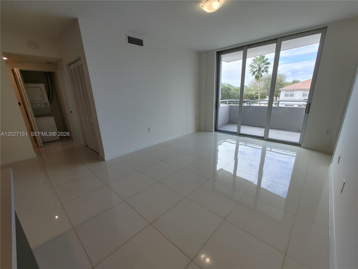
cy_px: 134
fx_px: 155
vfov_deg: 81.7
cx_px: 179
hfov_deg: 98.2
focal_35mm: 15
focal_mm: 1.78
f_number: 1.9
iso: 50
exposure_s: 1/120
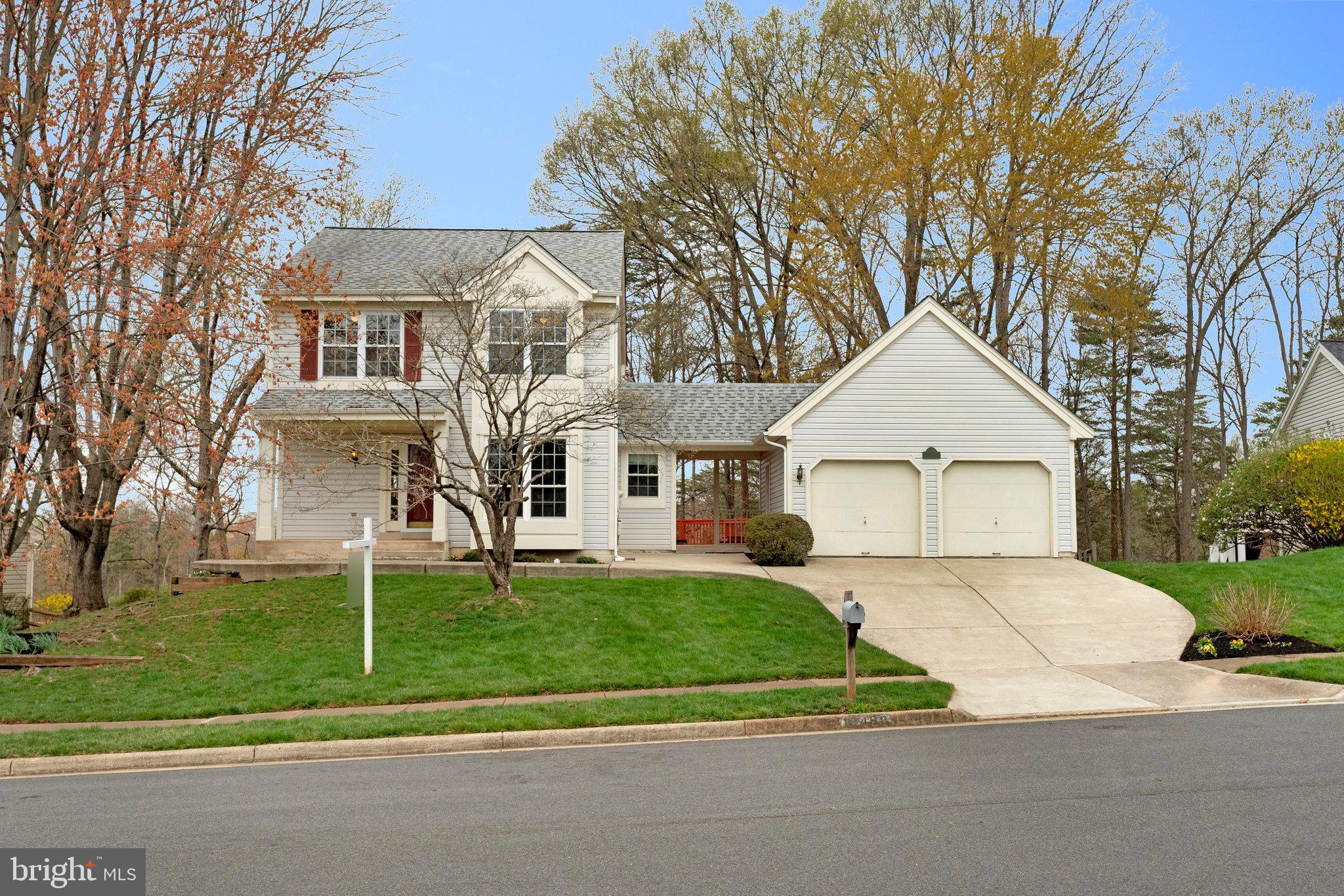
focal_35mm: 31
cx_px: 672
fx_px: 1157
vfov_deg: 42.3
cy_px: 448
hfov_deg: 60.3
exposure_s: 1/1000
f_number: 7.1
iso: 1250
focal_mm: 31
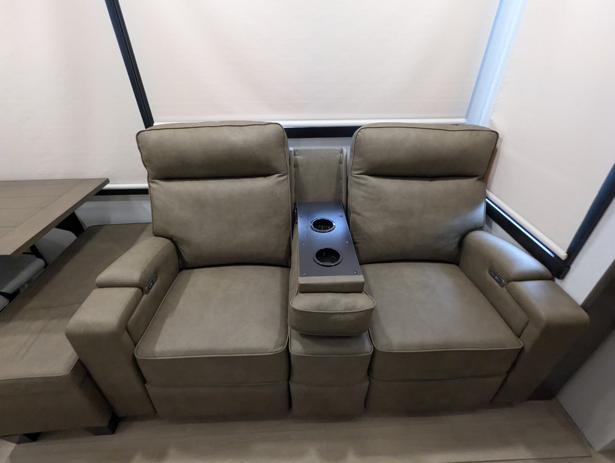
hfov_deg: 94.4
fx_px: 285
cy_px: 232
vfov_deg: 78.2
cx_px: 308
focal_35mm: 16
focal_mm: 2.35
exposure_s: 1/71
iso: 612
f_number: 2.2
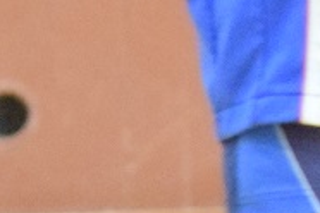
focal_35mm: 1794
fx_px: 15942
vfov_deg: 0.8
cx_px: 593
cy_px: -395
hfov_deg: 1.1
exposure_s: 1/100
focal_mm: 165
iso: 6400
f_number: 5
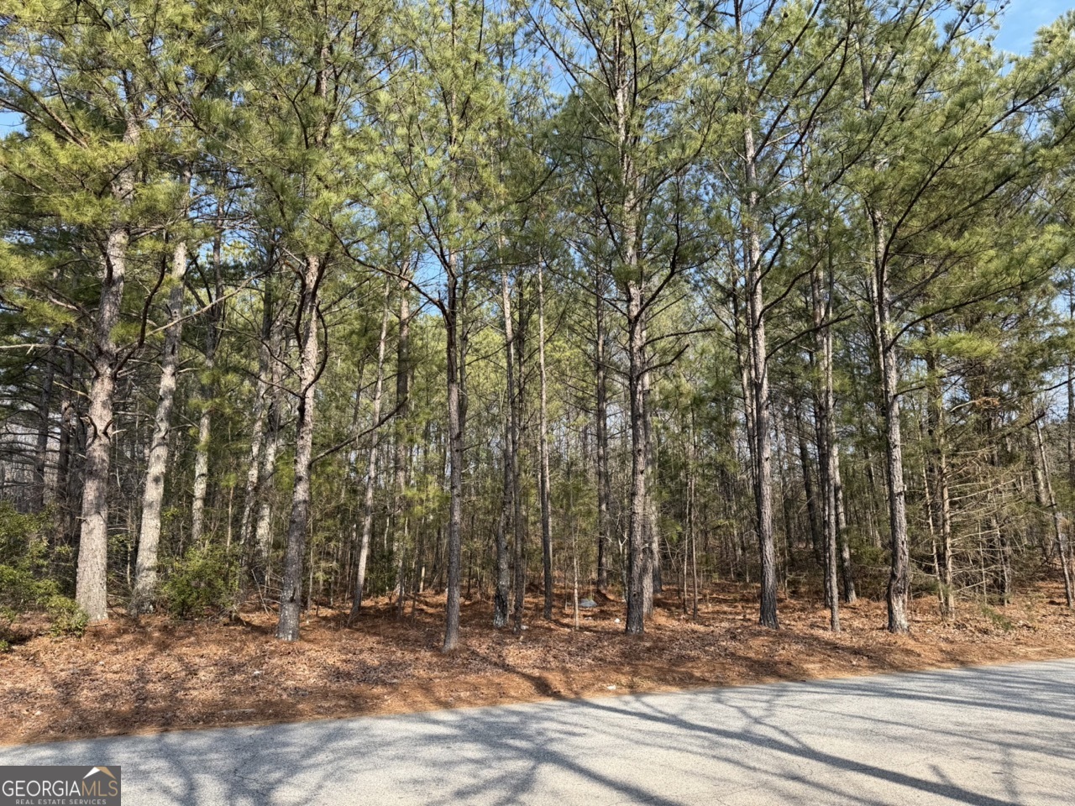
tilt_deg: +11.8
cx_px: 538
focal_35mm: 24
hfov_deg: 71.6
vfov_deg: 56.8
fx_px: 745
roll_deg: +0.3
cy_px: 403
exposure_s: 1/1385
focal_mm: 6.76
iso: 80
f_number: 1.78
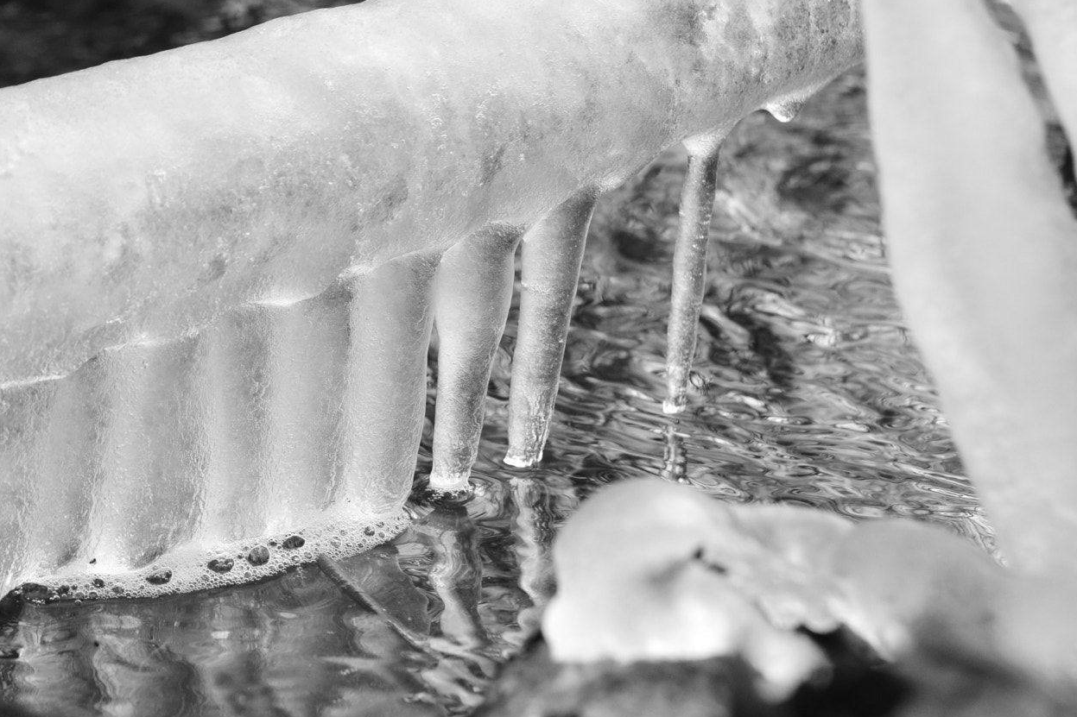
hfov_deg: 5.4
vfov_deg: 3.6
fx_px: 11421
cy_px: 378
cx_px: 413
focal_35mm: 382
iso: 800
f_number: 8
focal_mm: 155
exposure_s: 1/400
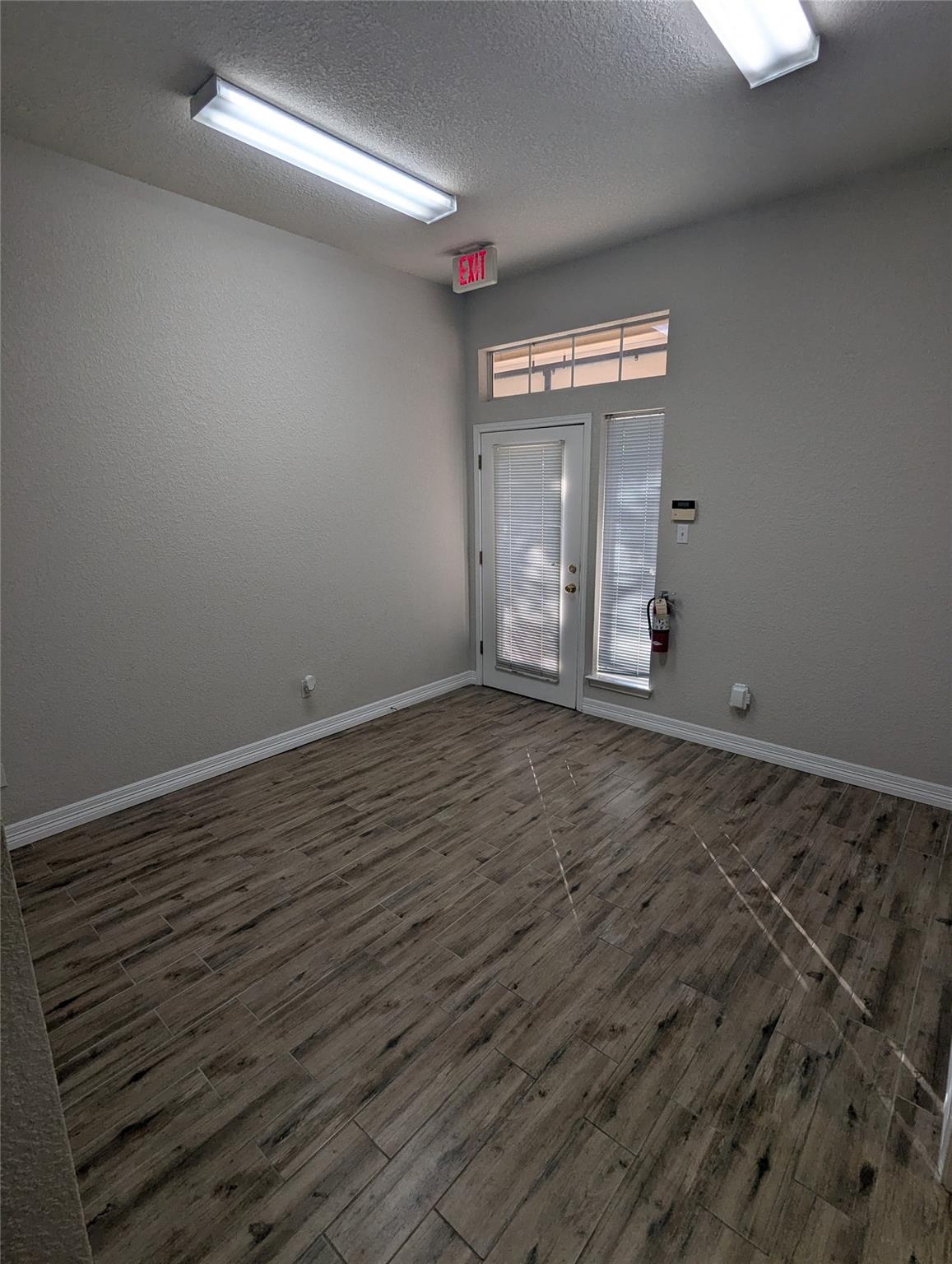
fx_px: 585
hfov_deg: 78.3
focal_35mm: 16
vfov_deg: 94.4
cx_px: 476
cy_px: 632
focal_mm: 2.35
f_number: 2.2
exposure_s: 1/60
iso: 49
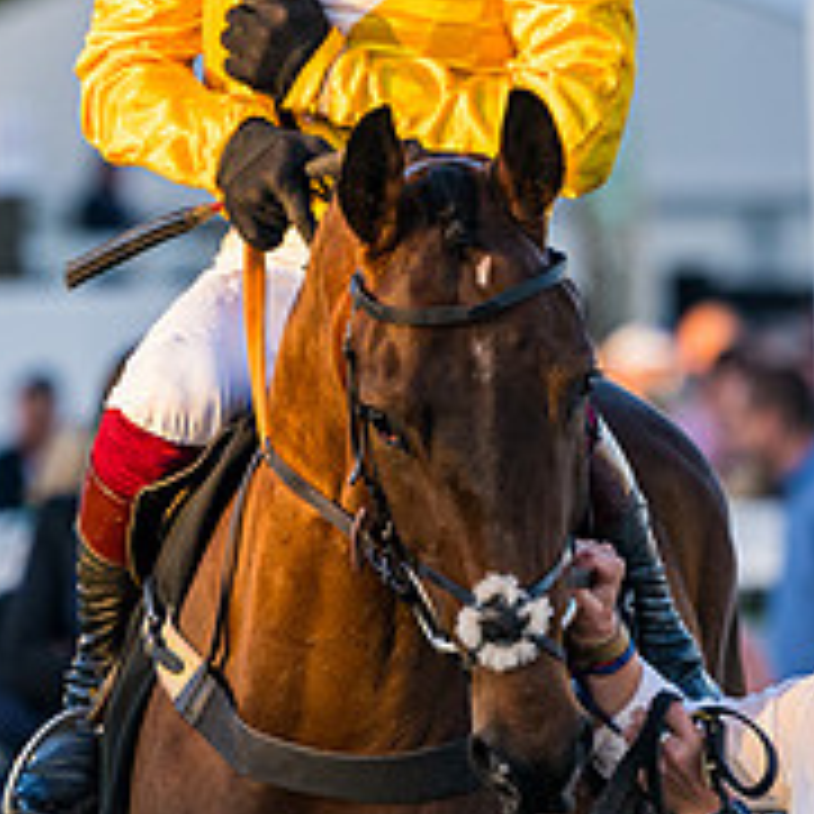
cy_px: 433
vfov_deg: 2.4
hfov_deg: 2.4
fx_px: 19740
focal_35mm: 742
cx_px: 400
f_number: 4
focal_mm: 200
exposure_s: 1/640
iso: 400
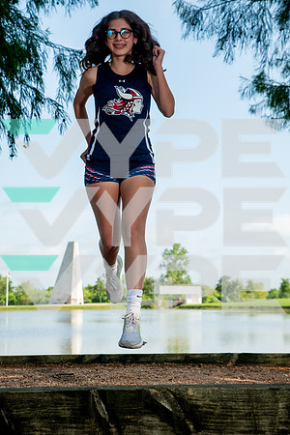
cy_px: 218
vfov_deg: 31.0
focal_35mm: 65
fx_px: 785
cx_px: 145
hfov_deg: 20.9
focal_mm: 65
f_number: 7.1
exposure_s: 1/200
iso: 200
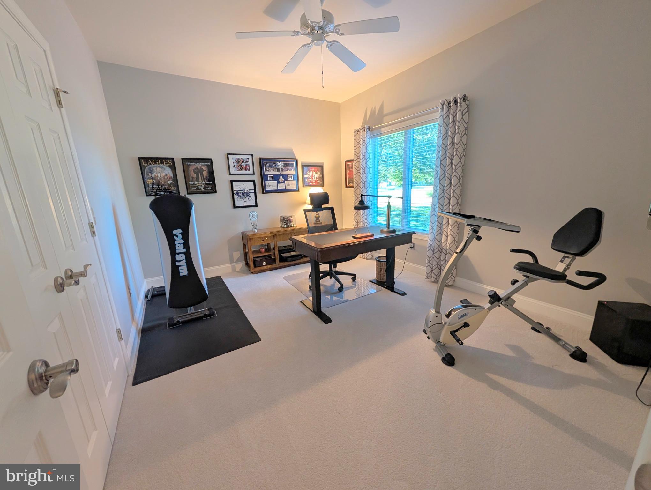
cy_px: 245
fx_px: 226
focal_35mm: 12
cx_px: 326
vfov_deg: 94.6
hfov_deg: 110.5
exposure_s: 1/40
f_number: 1.7
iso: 86
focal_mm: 2.02
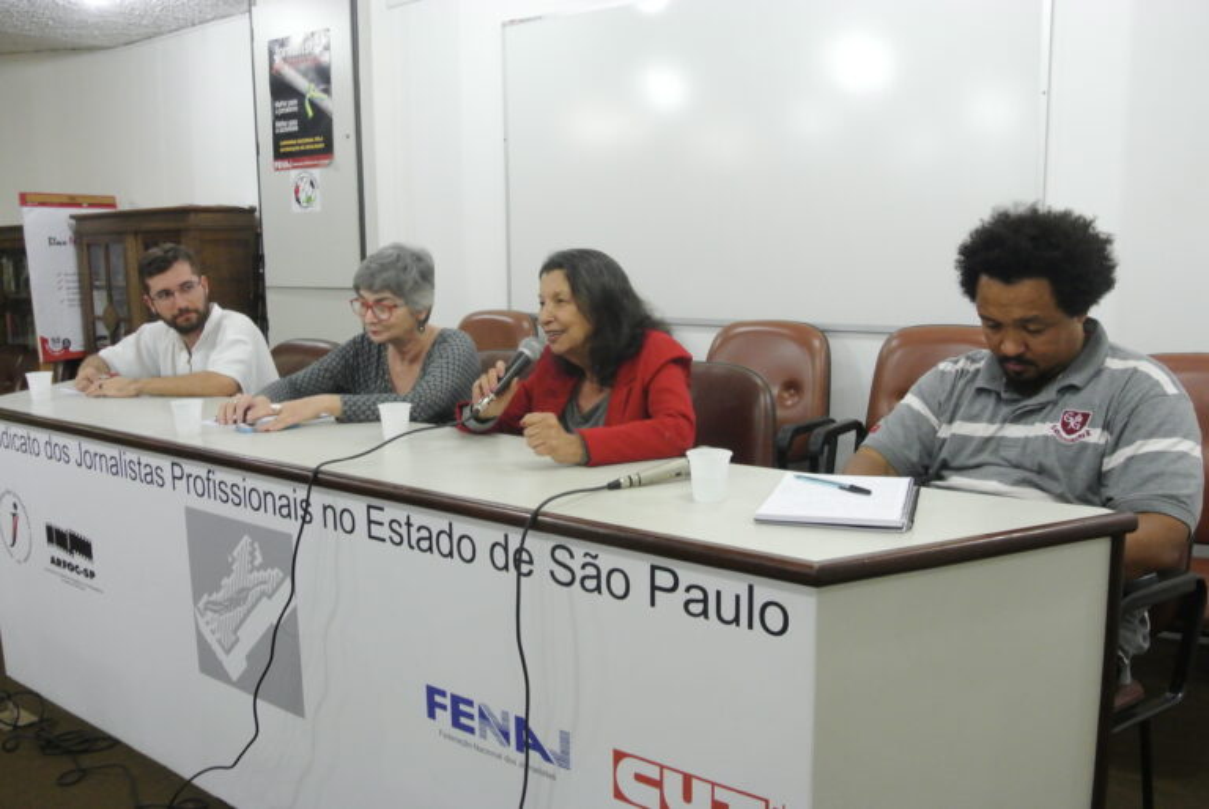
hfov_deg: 61.9
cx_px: 604
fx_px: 1009
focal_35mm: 30
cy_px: 404
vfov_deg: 43.7
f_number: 6.3
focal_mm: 11.4
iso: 1600
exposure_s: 1/15
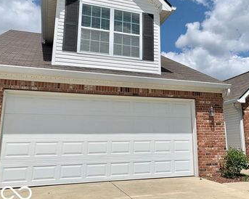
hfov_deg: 48.3
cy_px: 82
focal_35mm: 37
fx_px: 273
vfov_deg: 40.0
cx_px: 166
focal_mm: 4.25
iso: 25
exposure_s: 1/5128
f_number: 1.8
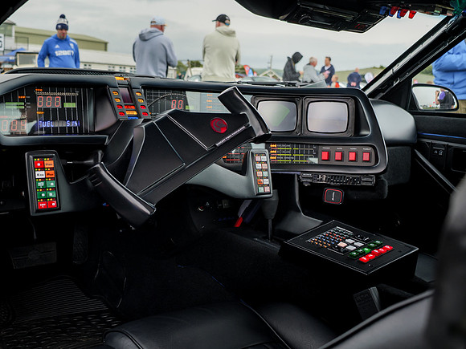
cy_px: 171
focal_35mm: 42
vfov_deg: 34.1
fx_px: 570
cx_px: 207
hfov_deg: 44.4
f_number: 3.5
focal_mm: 19
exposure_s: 1/320
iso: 200
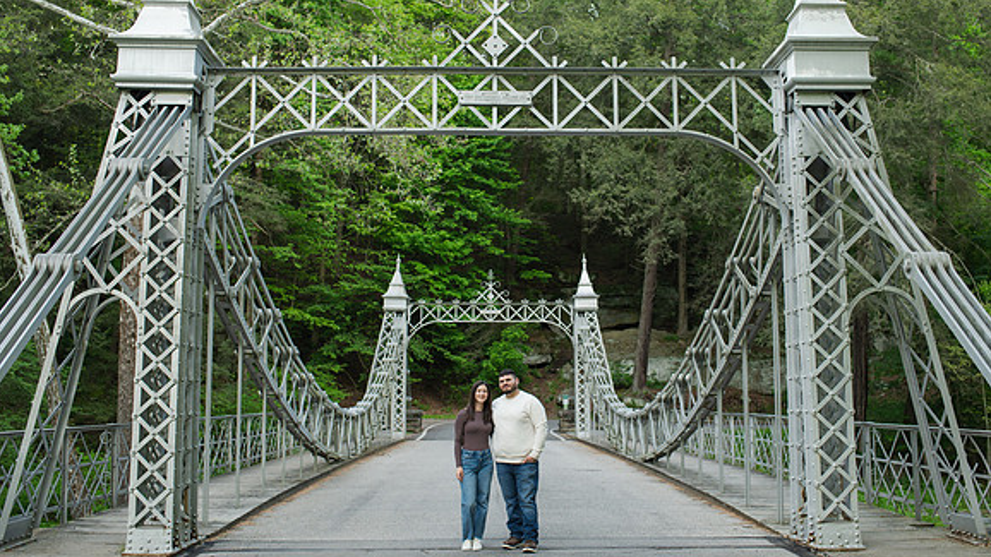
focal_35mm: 40
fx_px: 1051
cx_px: 508
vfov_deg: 29.7
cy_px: 260
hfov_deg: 50.5
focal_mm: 35
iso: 640
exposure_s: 1/320
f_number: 3.5
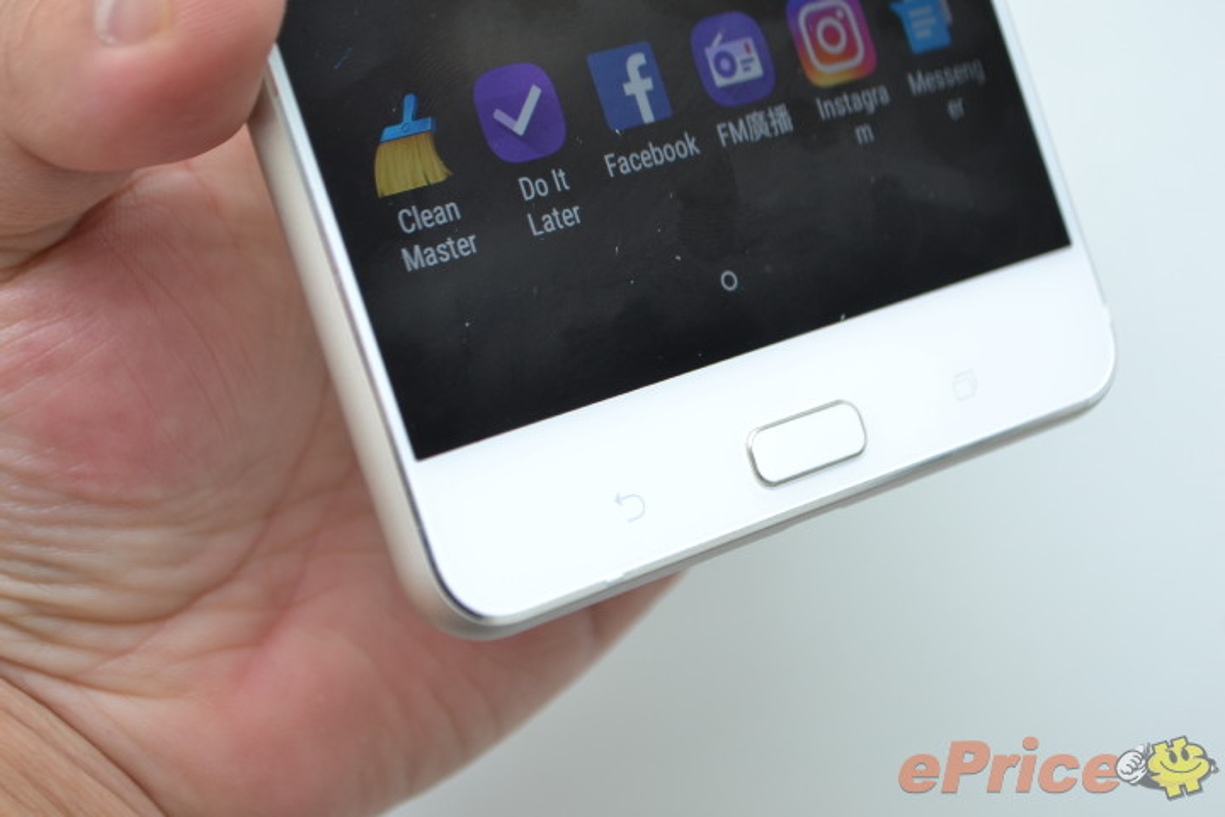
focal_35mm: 82
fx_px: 2807
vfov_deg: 16.6
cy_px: 408
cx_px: 612
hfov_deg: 24.6
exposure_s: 1/50
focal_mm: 55
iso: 400
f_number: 5.6
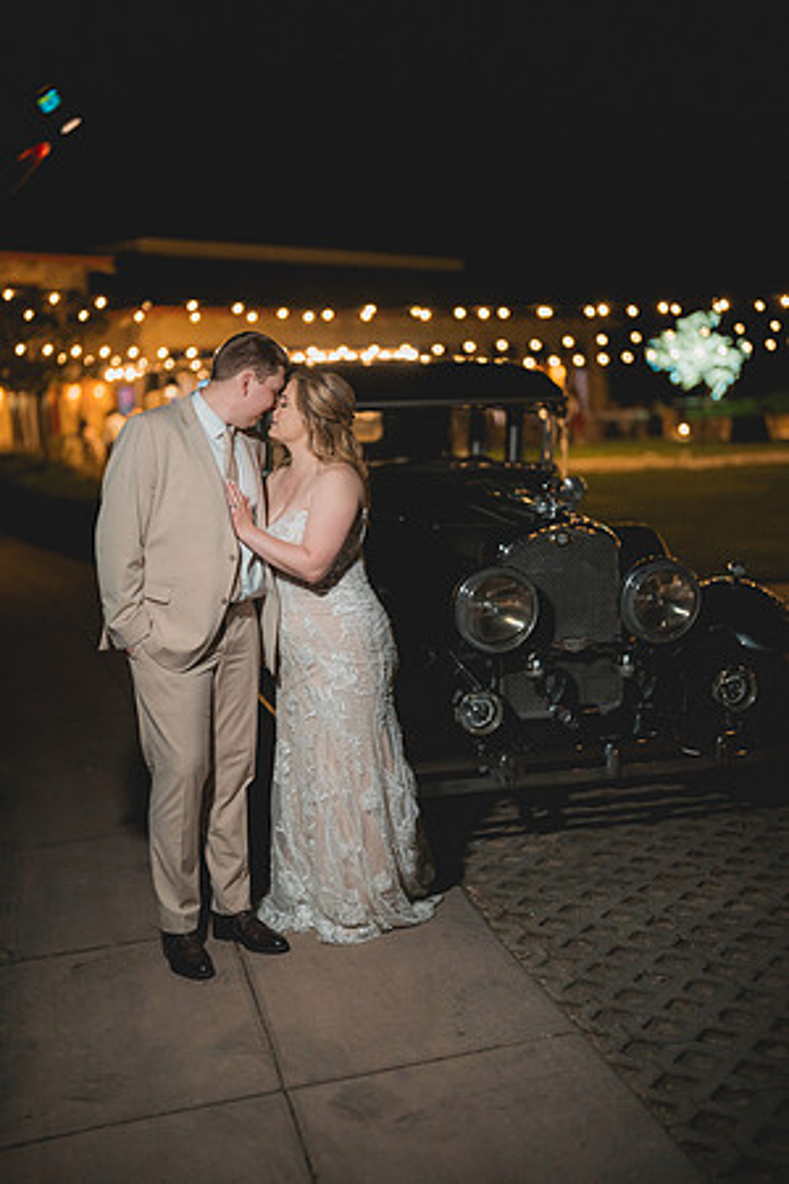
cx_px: 394
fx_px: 1644
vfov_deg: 39.6
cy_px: 592
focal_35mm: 50
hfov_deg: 27.0
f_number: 1.2
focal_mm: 50
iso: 2000
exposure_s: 1/250
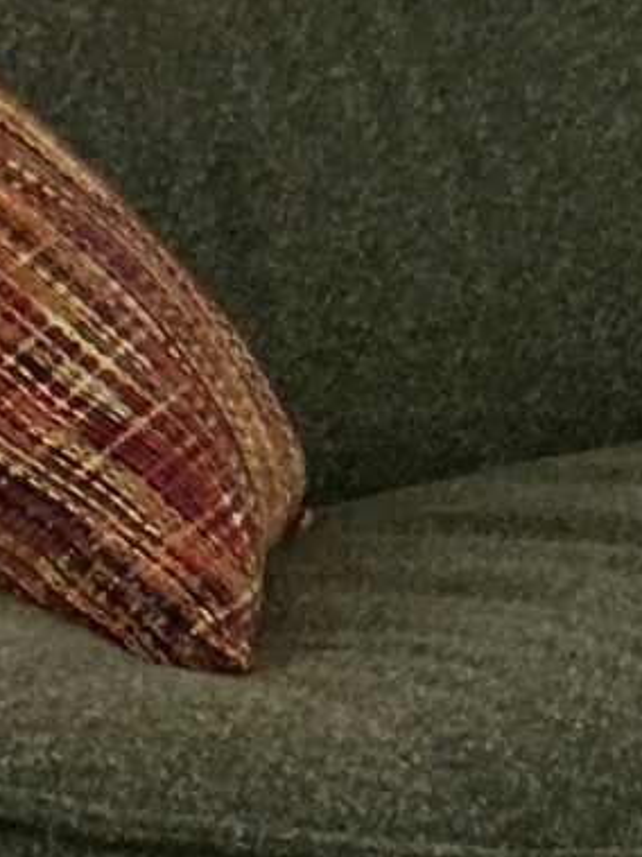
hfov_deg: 7.5
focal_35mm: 196
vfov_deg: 10.1
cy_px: 484
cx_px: 775
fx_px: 4850
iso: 320
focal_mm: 3
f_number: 1.8
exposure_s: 1/40
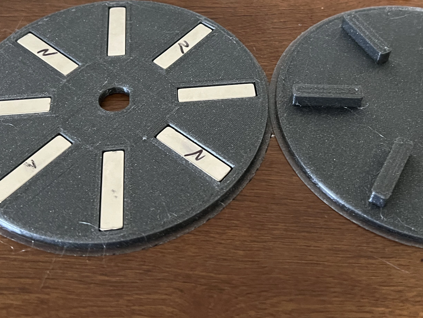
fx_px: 525
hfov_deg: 43.6
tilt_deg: -50.0
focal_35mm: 43
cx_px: 254
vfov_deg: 33.2
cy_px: 96
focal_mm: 5.7
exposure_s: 1/37
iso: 640
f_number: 1.5
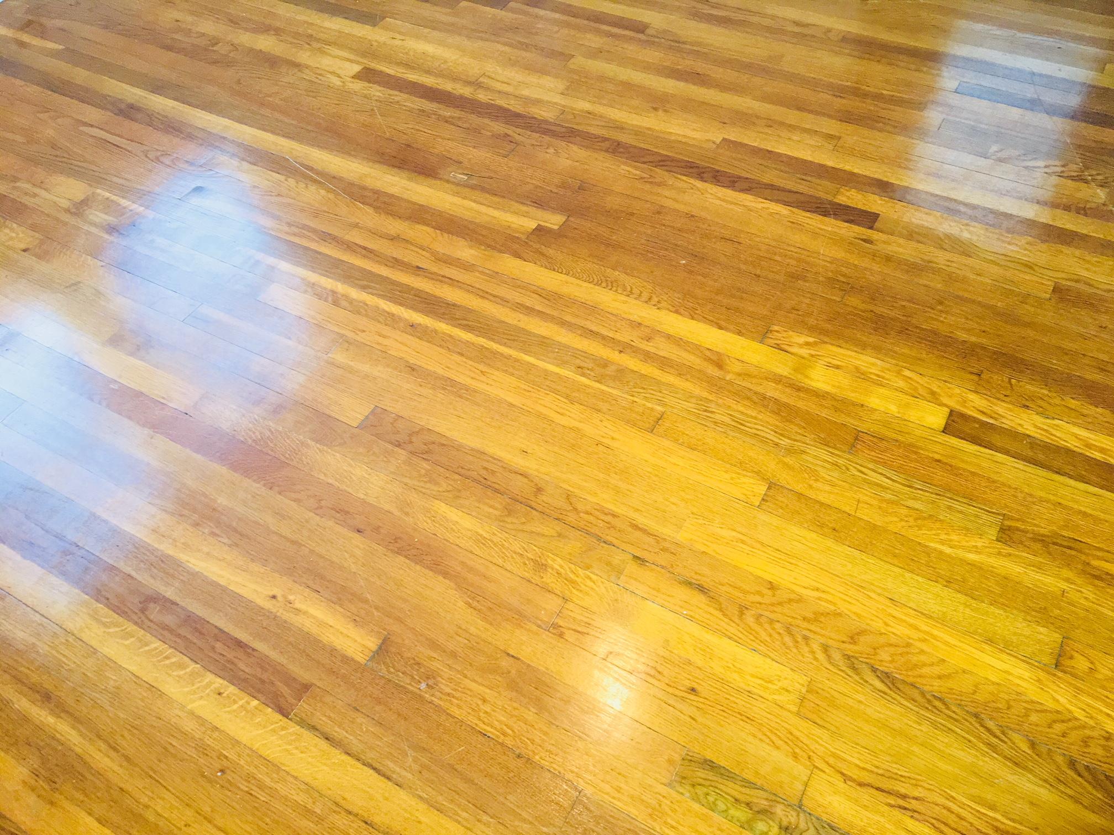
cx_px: 557
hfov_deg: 61.7
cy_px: 418
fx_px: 933
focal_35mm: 29
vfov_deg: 48.2
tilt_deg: -50.1
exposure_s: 1/30
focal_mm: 4.15
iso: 100
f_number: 2.2
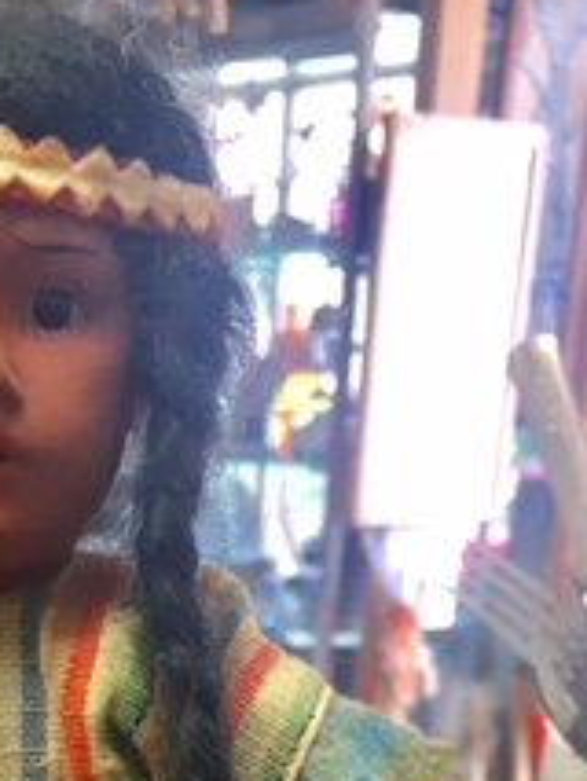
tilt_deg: -19.3
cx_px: 59
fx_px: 1965
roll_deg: -1.9
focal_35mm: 87
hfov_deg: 16.8
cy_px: 1126
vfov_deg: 19.9
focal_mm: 4.15
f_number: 2.2
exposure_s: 1/30
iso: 64
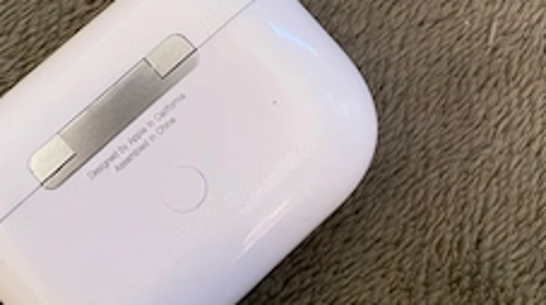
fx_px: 723
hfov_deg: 41.4
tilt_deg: -77.2
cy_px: 36
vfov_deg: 23.3
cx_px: 289
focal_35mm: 50
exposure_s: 1/37
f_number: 1.6
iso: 640
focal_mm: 4.2
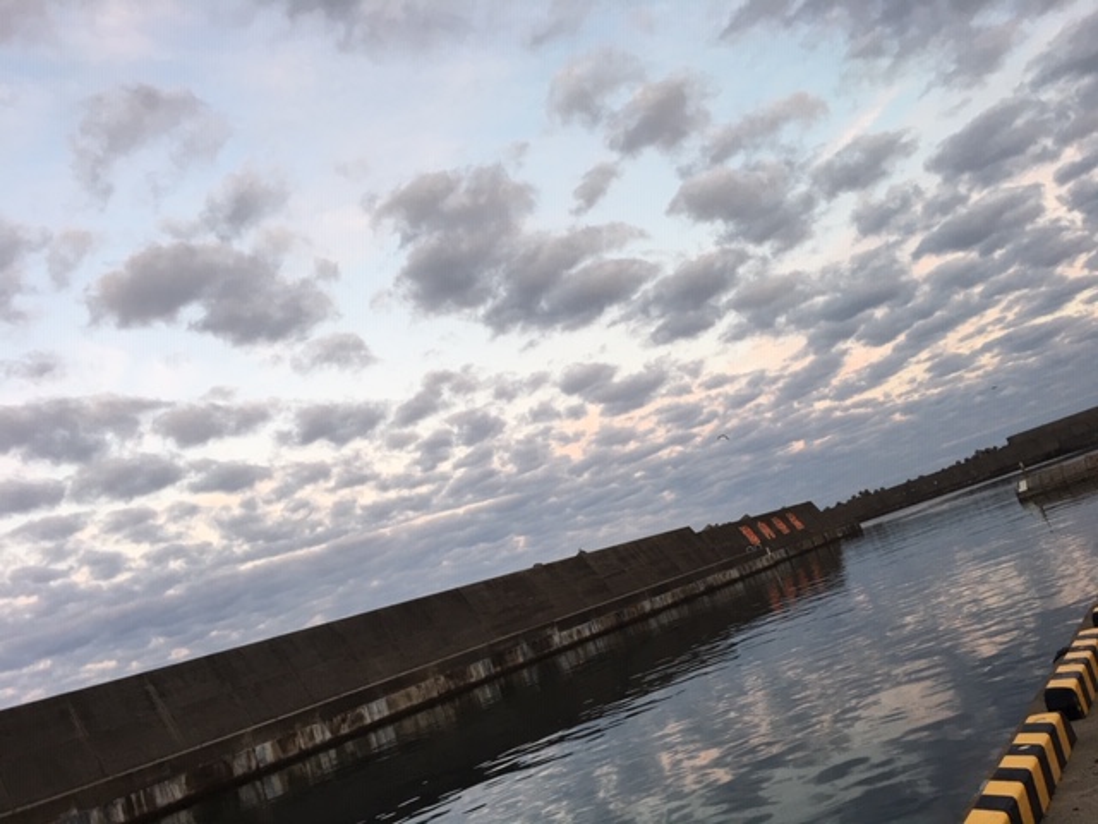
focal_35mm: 29
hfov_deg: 61.7
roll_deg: +18.6
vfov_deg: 48.2
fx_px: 920
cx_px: 549
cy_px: 412
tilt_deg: +13.2
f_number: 2.2
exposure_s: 1/40
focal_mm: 4.15
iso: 25
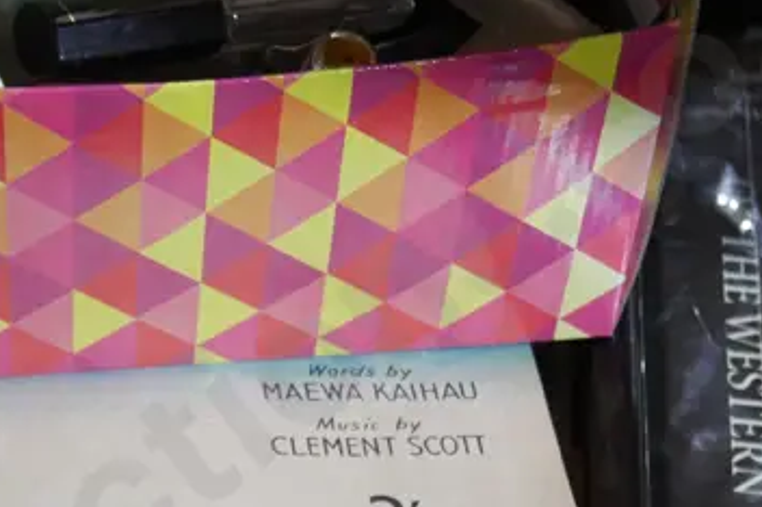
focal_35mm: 103
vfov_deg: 13.0
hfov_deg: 19.4
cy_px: 564
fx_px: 2178
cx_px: 50
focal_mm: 17
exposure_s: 1/60
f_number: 4
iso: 2000
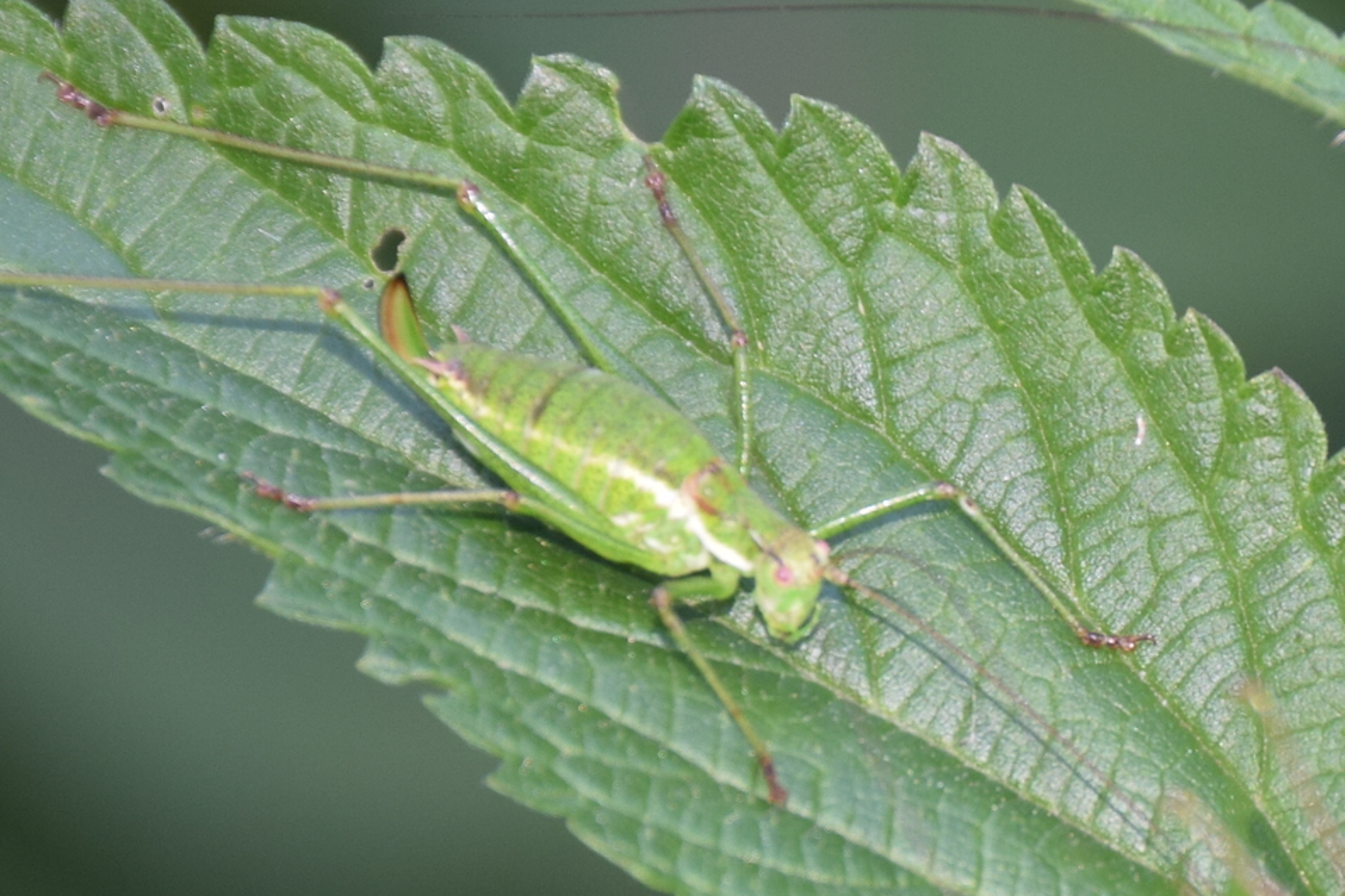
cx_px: 672
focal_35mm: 210
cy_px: 448
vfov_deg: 6.5
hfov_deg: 9.8
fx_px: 7845
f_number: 7.1
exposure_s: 1/60
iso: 320
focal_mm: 140
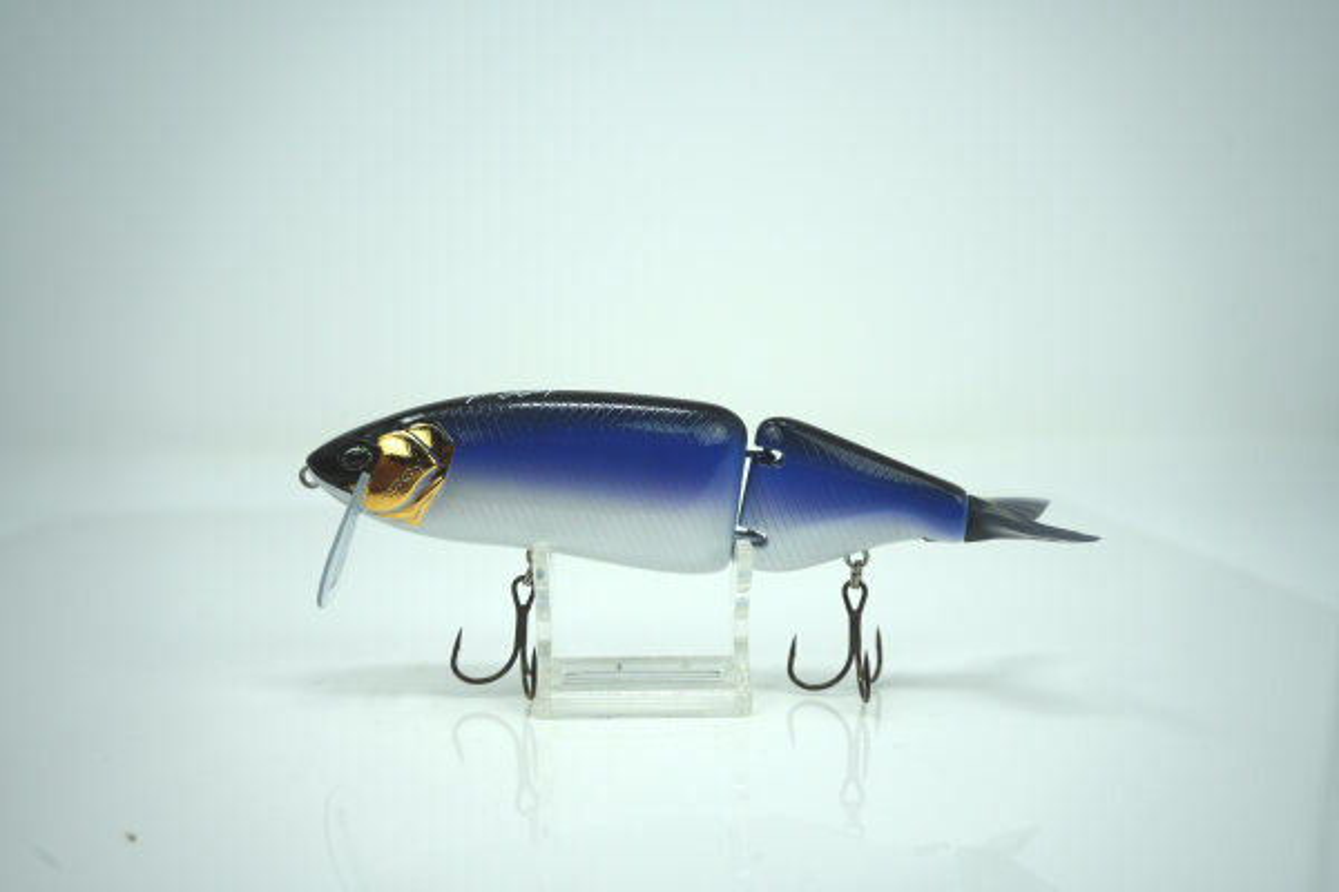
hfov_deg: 54.4
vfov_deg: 37.9
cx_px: 670
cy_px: 446
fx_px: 1302
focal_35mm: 35
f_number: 5.6
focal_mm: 35
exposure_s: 1/250
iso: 200
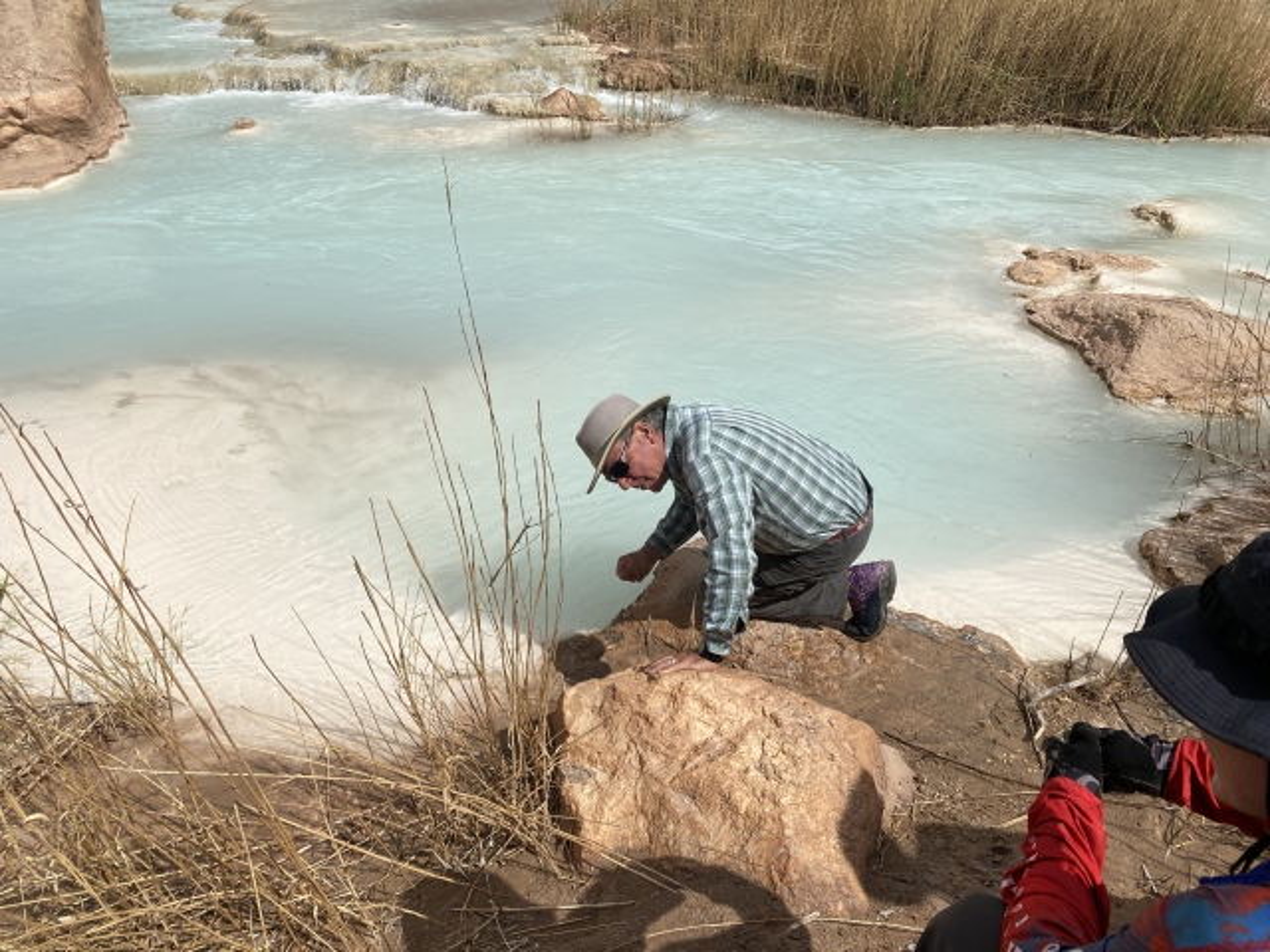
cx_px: 635
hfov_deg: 67.3
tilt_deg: -31.7
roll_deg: -1.9
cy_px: 476
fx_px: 954
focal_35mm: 26
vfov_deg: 53.1
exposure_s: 1/7692
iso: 32
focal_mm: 4.25
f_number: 1.8
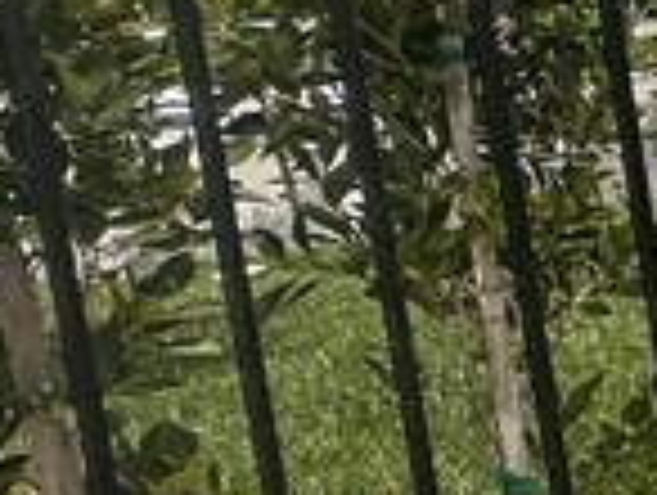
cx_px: 2200
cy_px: 194
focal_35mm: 98
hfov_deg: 10.1
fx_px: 1863
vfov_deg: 15.1
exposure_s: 1/1825
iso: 40
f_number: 2.2
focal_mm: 2.22
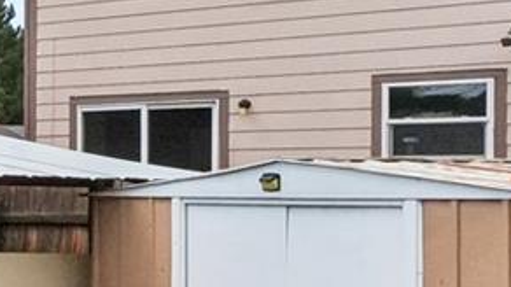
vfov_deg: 14.0
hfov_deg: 14.8
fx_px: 1165
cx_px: -724
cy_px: 159
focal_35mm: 86
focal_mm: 10
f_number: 8
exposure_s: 1/2500
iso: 800
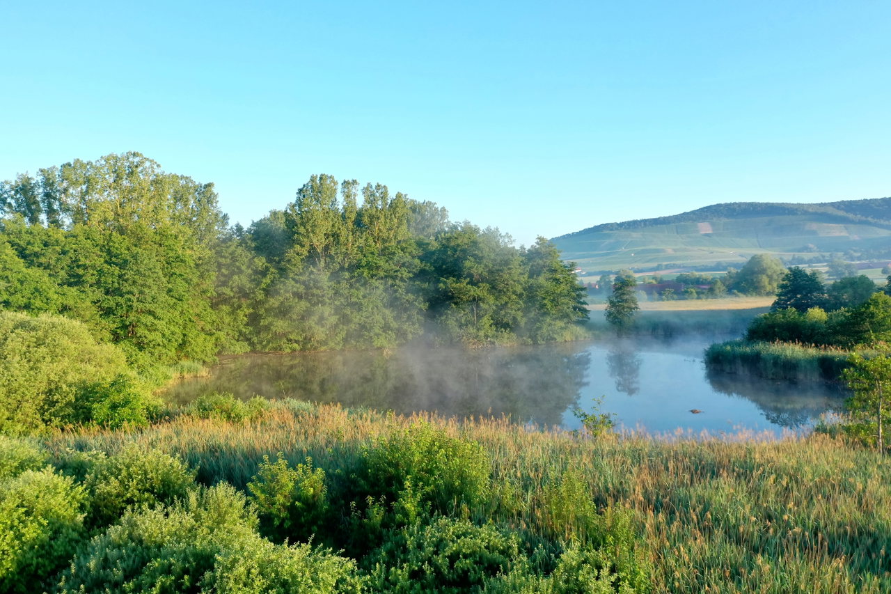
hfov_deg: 65.5
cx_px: 446
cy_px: 297
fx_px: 693
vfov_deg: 46.4
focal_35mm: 28
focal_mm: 10.26
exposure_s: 1/240
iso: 200
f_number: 5
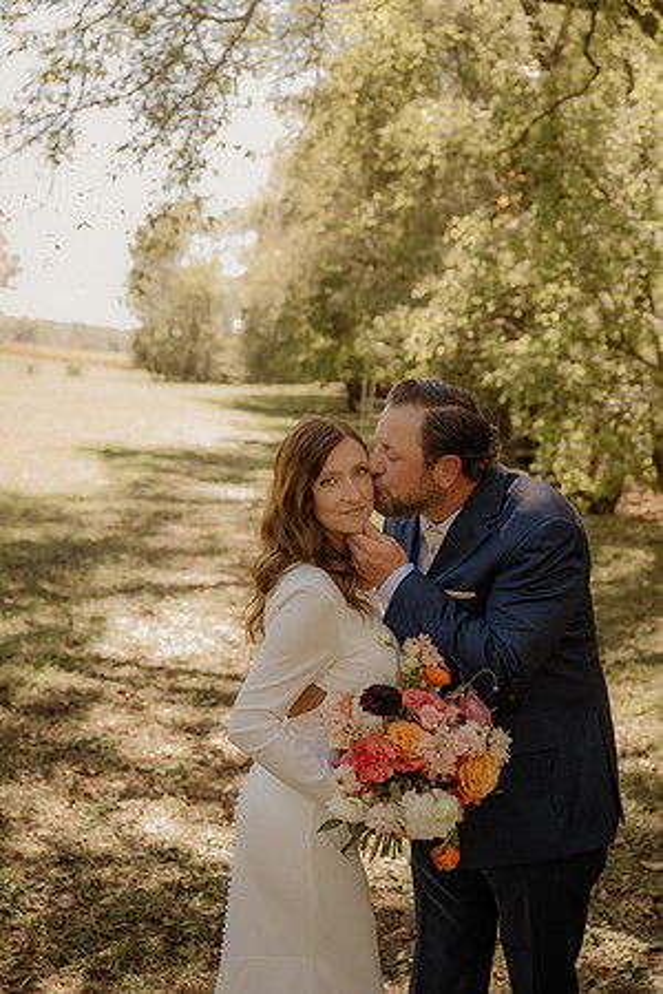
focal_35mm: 42
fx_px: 1160
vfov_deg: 46.4
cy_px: 497
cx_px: 332
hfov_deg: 31.9
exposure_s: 1/320
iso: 400
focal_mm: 42
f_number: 3.5
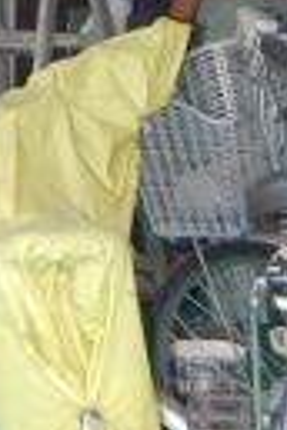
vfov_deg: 8.5
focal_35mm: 238
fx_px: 2846
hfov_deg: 5.6
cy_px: -190
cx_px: -334
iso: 400
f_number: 4.5
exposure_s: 1/60
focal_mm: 32
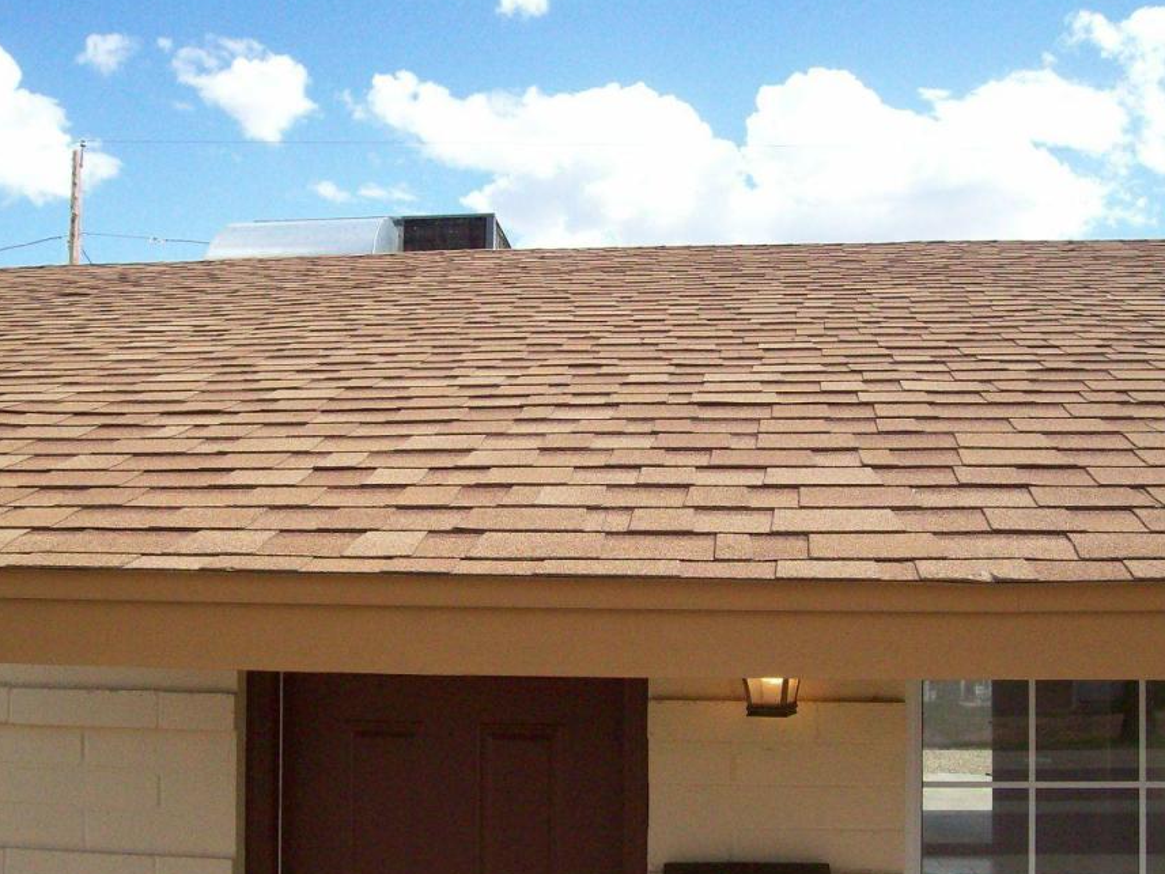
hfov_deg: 43.8
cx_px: 557
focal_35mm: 43
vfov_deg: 33.5
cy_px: 500
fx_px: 1447
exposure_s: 1/812
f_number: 4.8
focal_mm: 6
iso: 200
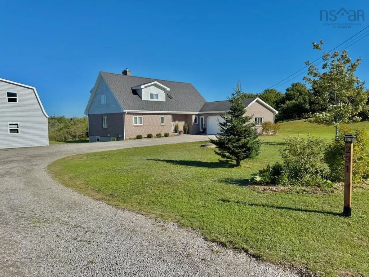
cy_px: 138
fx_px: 256
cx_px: 184
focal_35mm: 24
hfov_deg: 71.6
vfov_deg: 56.8
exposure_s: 1/4975
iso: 80
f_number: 1.78
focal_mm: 6.76
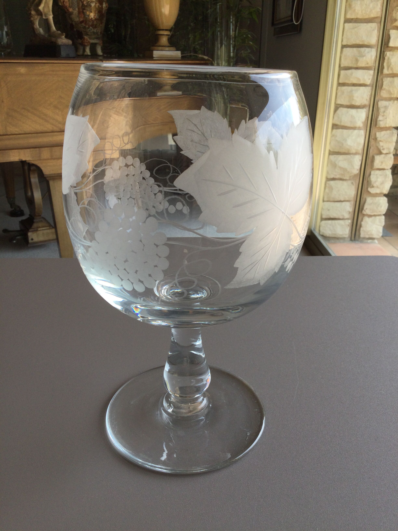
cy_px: 266
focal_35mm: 31
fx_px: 475
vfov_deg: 58.4
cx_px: 199
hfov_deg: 45.4
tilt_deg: -21.6
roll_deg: -1.2
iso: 25
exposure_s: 1/255
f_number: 2.4
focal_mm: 3.3
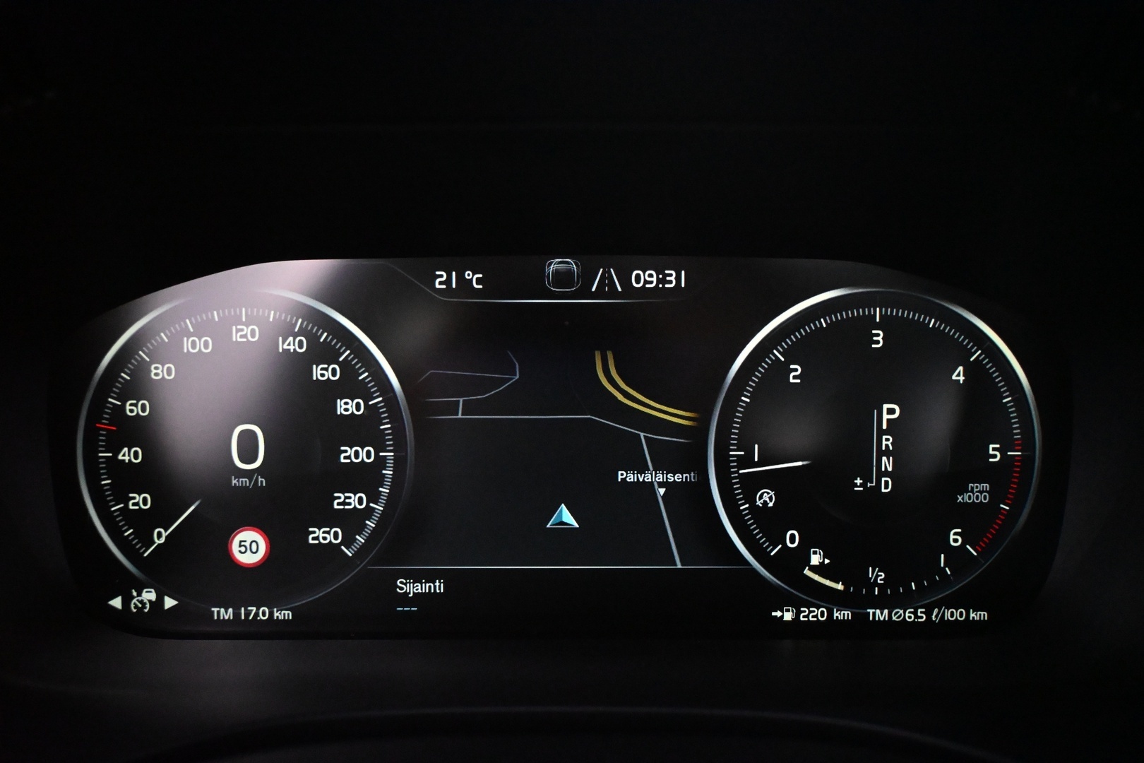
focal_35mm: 29
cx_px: 572
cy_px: 382
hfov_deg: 63.2
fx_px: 929
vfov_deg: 44.6
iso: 8000
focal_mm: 19.5
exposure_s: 1/60
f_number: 3.8
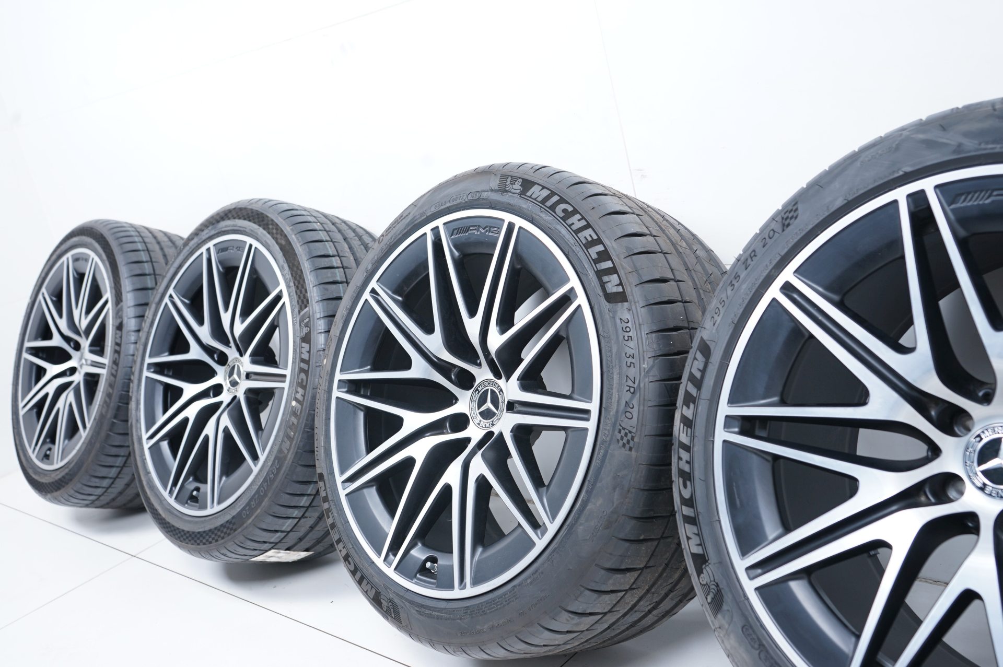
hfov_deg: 54.5
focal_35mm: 35
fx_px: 974
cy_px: 334
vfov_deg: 37.8
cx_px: 502
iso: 250
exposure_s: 1/125
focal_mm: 35
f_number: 5.6
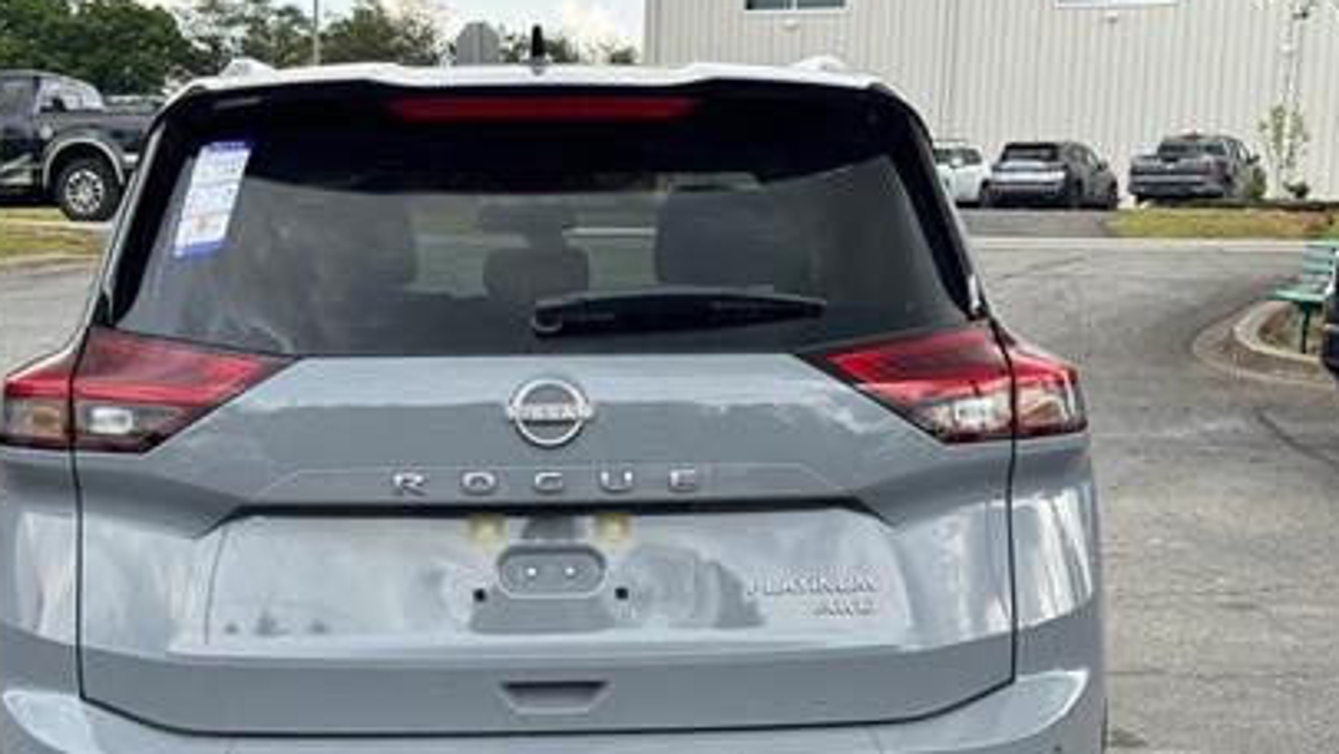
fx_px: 2308
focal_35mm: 65
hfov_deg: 32.3
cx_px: 602
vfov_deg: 18.4
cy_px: 556
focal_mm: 6.76
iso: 64
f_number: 1.78
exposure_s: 1/700
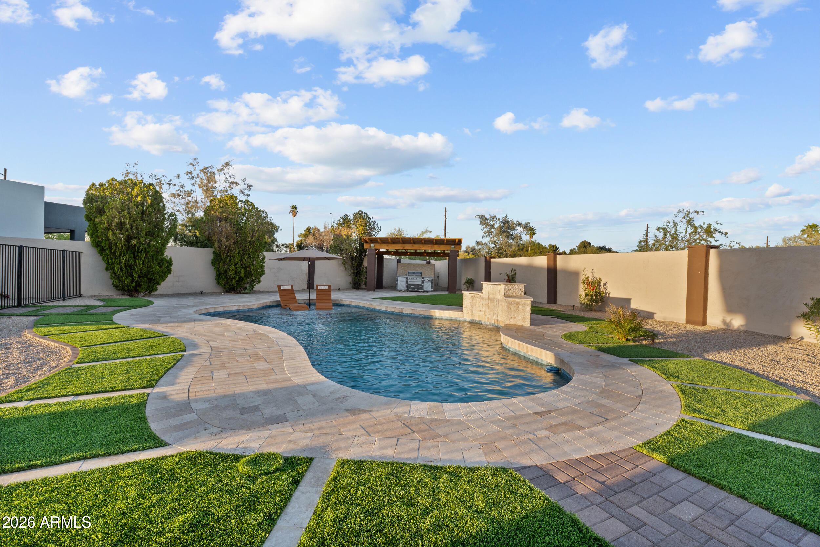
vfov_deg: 77.3
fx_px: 342
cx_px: 410
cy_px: 274
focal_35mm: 15
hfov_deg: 100.4
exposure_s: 1/30
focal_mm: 10
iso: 250
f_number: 9
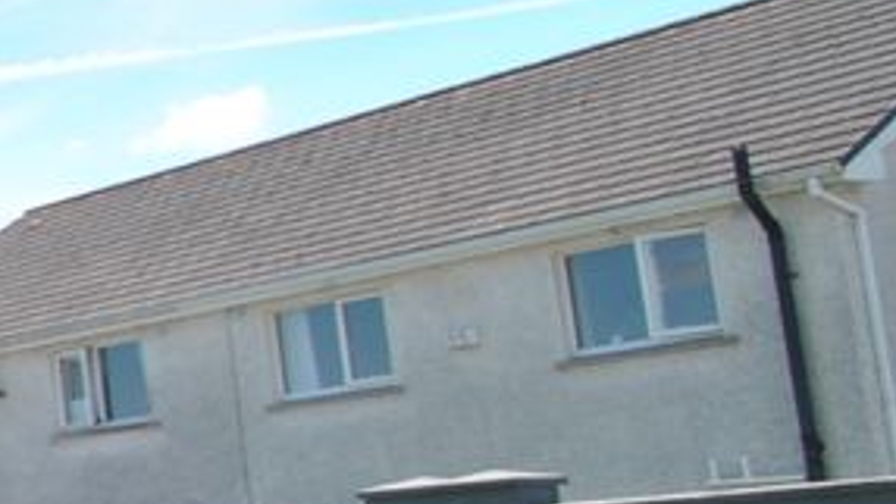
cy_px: 351
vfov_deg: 15.3
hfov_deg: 17.6
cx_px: -956
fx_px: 1877
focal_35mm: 79
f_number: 7.1
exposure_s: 1/200
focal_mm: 10
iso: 100
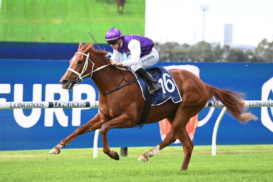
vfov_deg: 5.3
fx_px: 1972
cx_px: 136
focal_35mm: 260
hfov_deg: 7.9
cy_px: 91
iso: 2200
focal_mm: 260
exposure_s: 1/1600
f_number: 5.6
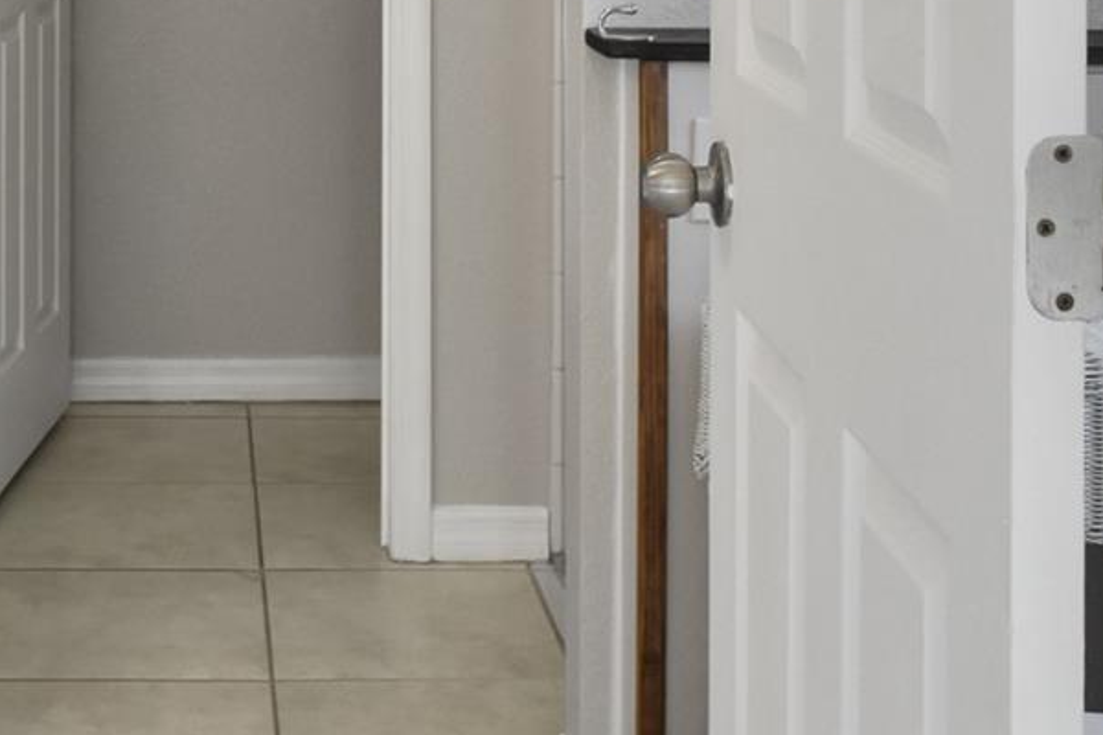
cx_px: 189
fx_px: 2206
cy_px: -107
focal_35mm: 72
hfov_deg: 27.4
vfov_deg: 18.1
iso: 1600
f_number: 9
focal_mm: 18
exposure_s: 1/125
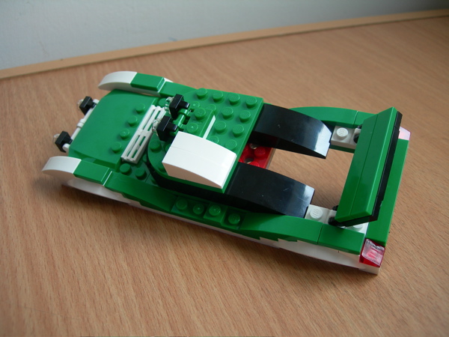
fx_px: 493
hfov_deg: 49.0
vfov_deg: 37.7
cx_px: 224
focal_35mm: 38
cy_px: 168
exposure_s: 1/19.1
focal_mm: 7.8
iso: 50
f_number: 2.8
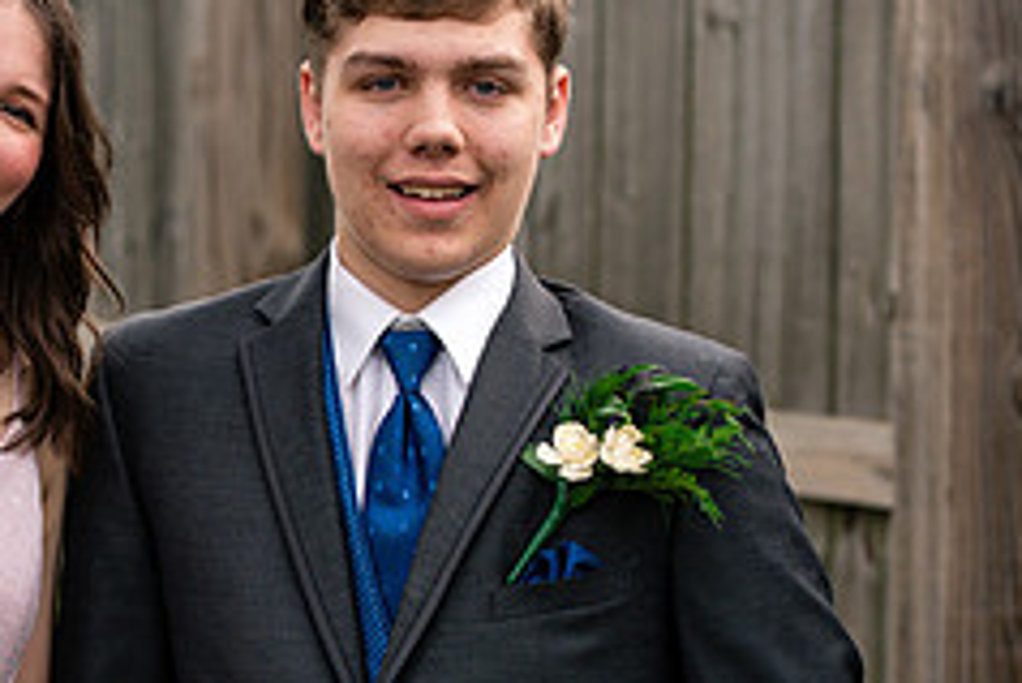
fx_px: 5880
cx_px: 275
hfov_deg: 9.9
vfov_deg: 6.6
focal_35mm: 207
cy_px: 475
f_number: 3.5
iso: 400
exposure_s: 1/800
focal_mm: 85
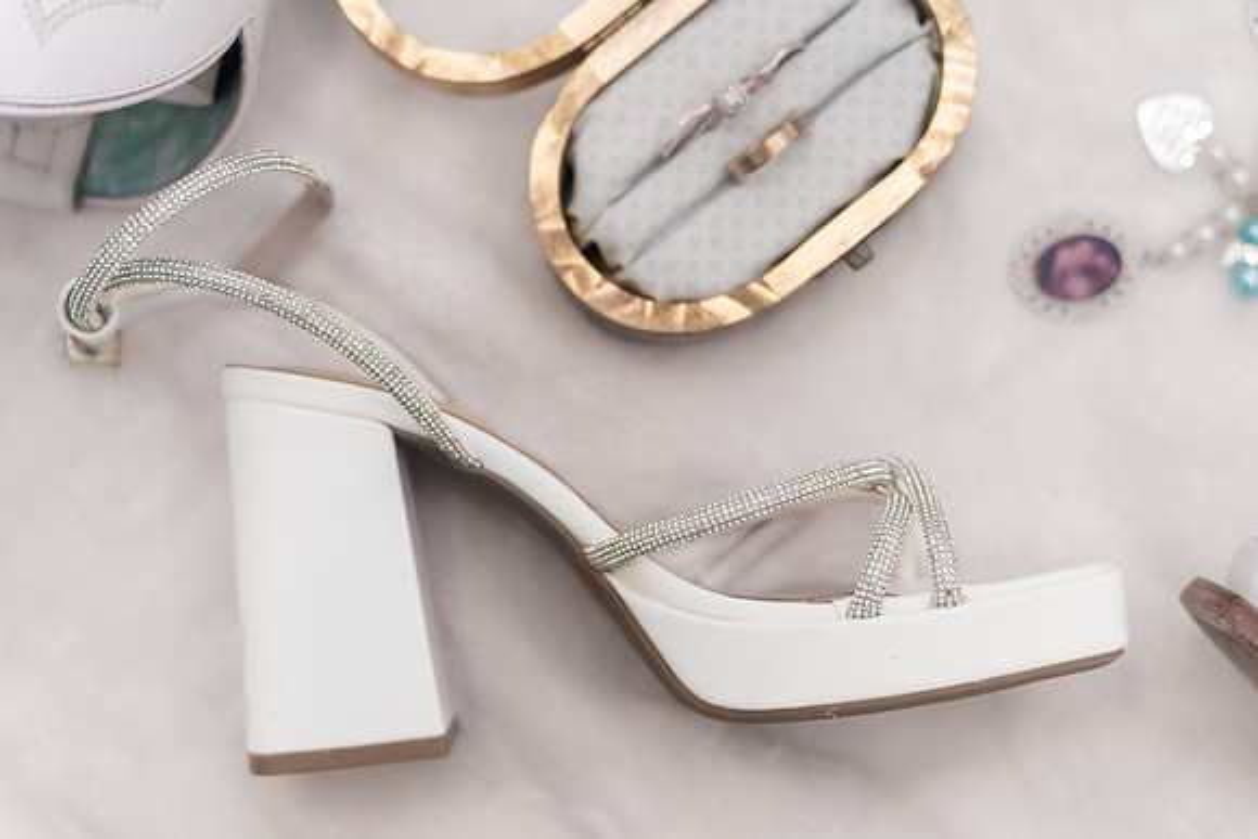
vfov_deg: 19.5
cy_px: 420
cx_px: 629
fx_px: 2447
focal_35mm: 70
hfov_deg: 28.8
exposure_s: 1/200
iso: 640
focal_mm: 70
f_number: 3.2
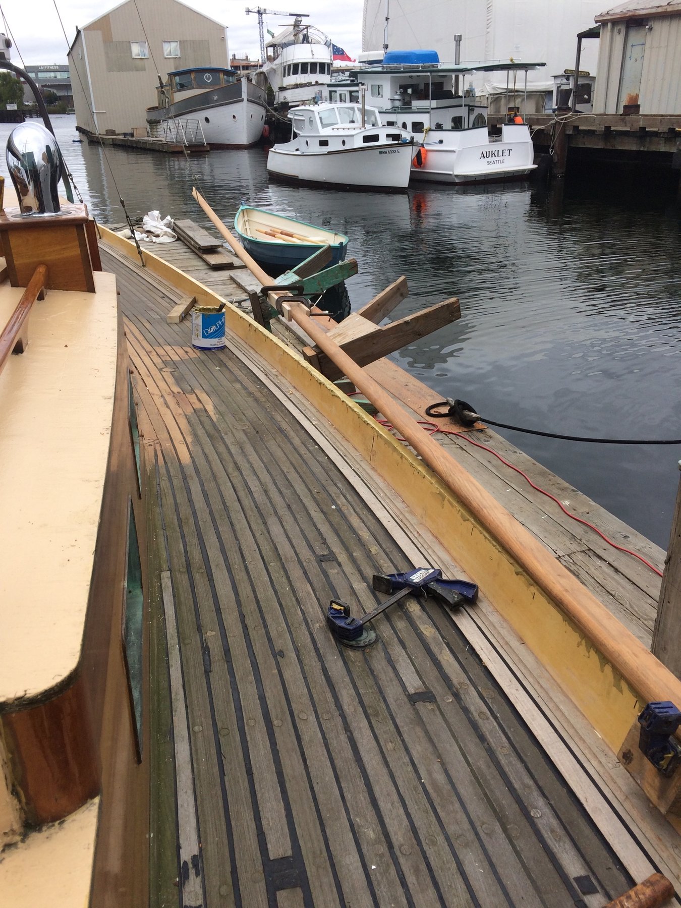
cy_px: 454
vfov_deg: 61.7
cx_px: 340
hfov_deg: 48.2
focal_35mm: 29
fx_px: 761
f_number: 2.2
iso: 32
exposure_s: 1/746
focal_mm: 4.15
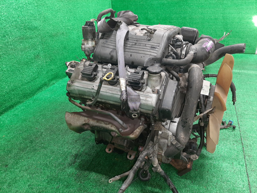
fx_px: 193
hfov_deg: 67.3
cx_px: 128
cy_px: 96
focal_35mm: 26
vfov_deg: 53.1
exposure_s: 1/50
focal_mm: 3.93
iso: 219
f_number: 1.7
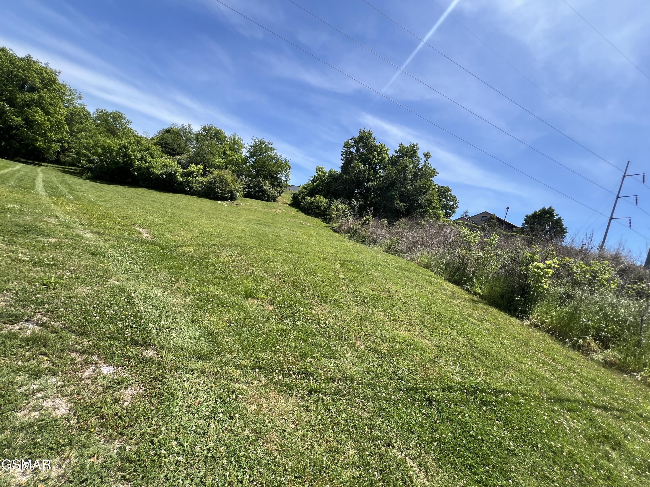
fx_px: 244
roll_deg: -15.9
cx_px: 325
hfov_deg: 106.2
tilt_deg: -1.1
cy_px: 244
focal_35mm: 13
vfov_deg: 89.9
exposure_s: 1/889
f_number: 1.8
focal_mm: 1.57
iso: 32
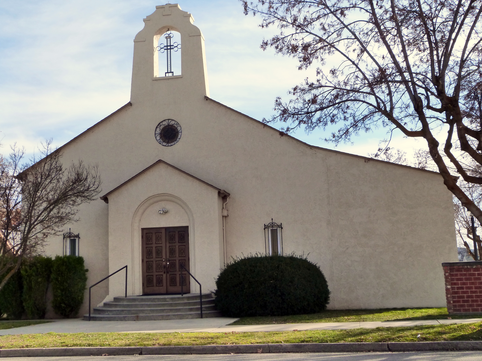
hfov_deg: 42.9
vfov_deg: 32.9
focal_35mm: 44
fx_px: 613
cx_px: 241
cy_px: 180
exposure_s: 1/400
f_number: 5.6
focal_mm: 7.9
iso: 250
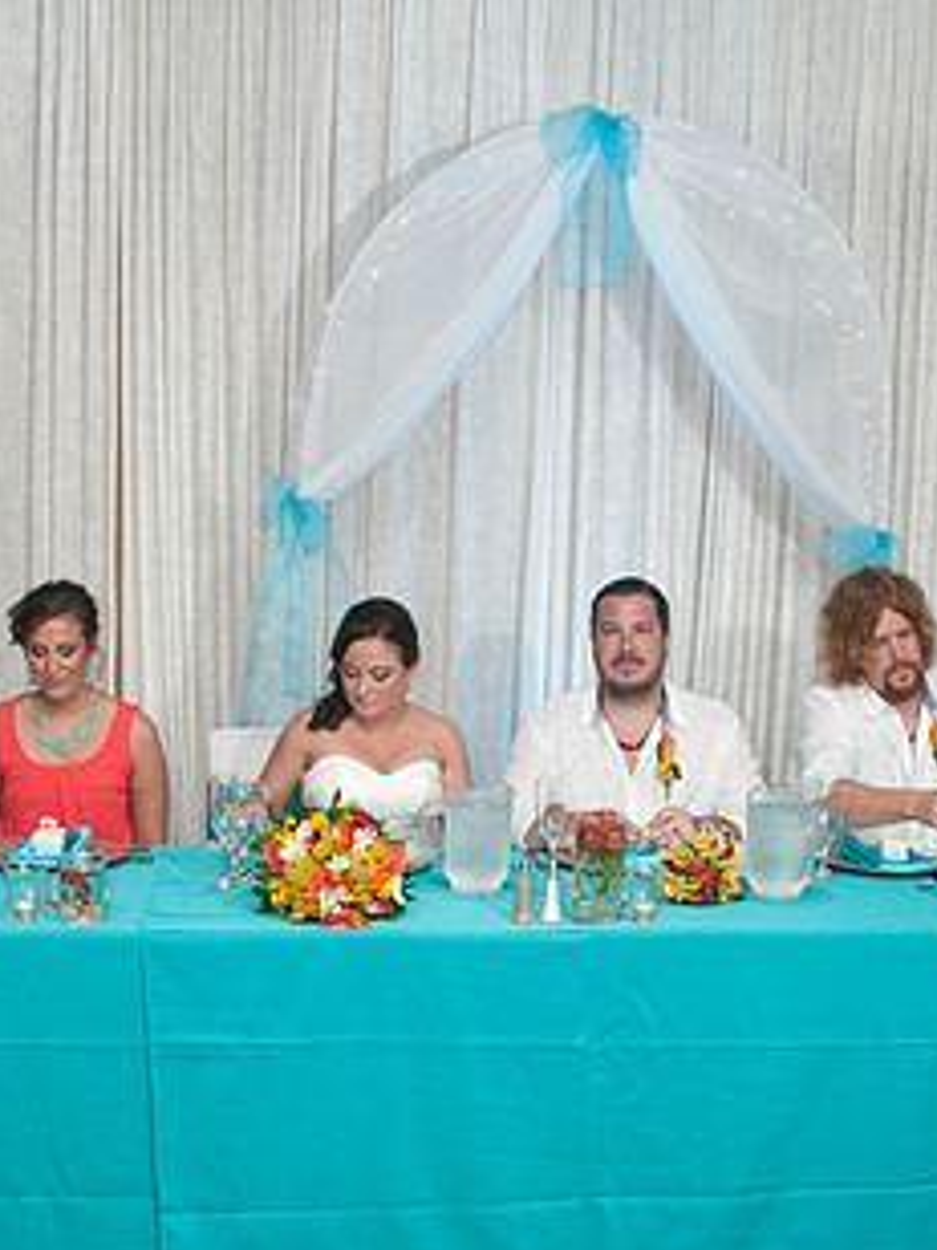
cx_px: 548
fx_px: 1877
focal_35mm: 52
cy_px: 781
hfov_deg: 28.0
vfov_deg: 36.6
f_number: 5.6
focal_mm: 18
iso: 400
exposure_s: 1/160
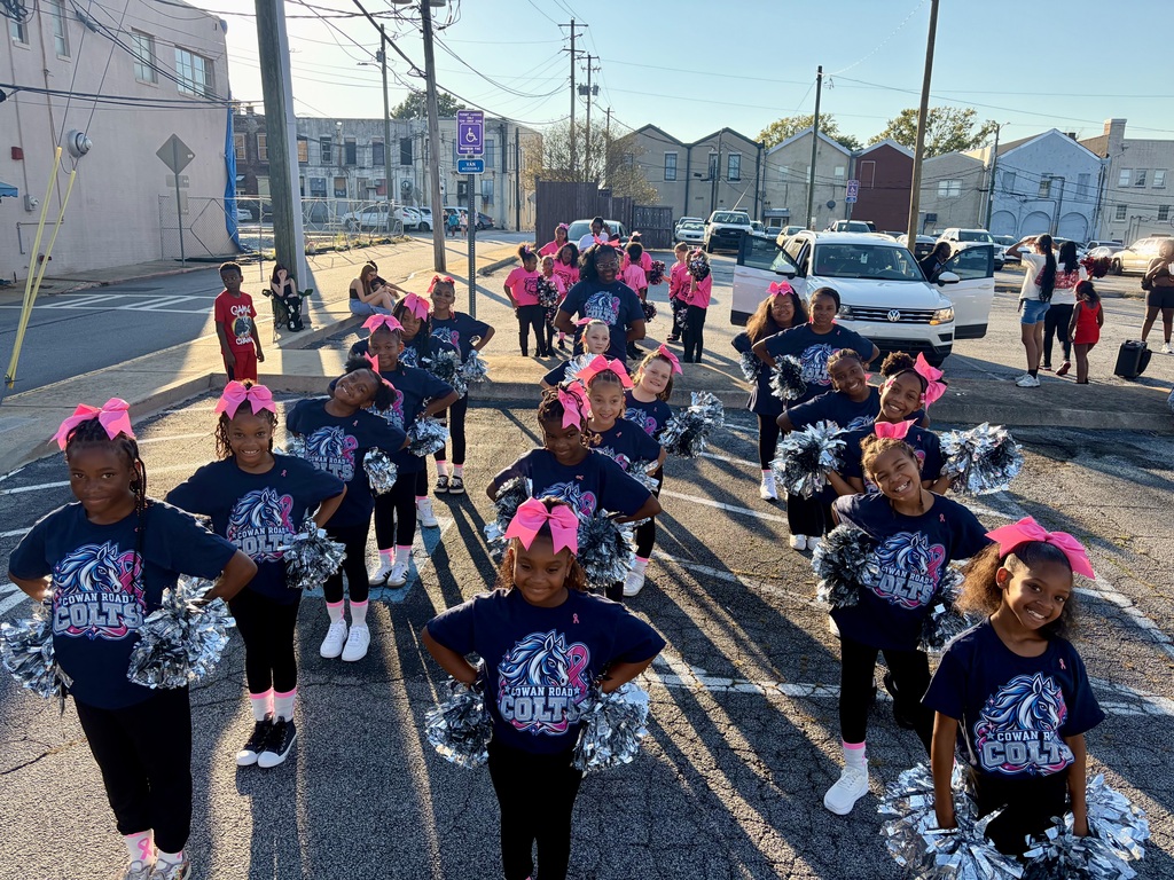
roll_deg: +0.0
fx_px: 882
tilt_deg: -11.1
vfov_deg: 53.1
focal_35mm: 26
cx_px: 587
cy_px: 440
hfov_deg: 67.3
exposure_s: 1/920
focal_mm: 5.96
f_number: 1.6
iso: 64
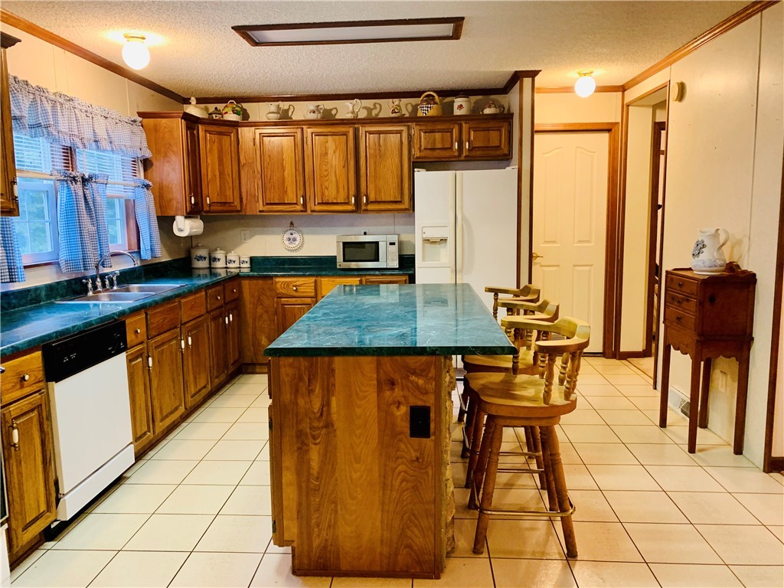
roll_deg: +0.6
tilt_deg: -7.8
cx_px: 392
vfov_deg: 53.1
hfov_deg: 67.3
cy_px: 294
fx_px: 589
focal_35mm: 26
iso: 320
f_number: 1.8
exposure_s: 1/60
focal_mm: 4.25
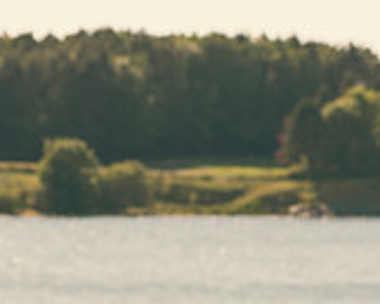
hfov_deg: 4.2
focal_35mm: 457
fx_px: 5143
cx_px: 109
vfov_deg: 3.4
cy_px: 404
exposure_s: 1/500
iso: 100
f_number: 3.5
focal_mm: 135
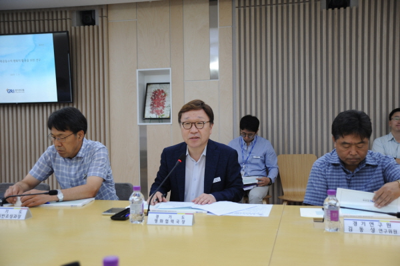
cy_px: 133
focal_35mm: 40
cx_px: 200
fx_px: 444
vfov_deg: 33.3
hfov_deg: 48.5
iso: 800
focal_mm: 40
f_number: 3.3
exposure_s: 1/125
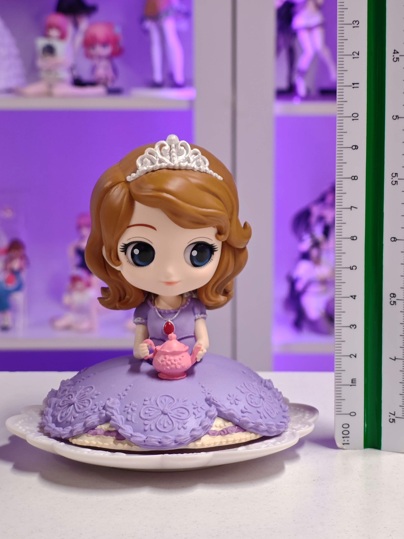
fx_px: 1338
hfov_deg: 17.2
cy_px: 275
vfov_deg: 22.8
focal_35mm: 86
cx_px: 206
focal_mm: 7.48
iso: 800
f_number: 2.4
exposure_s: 1/33.3
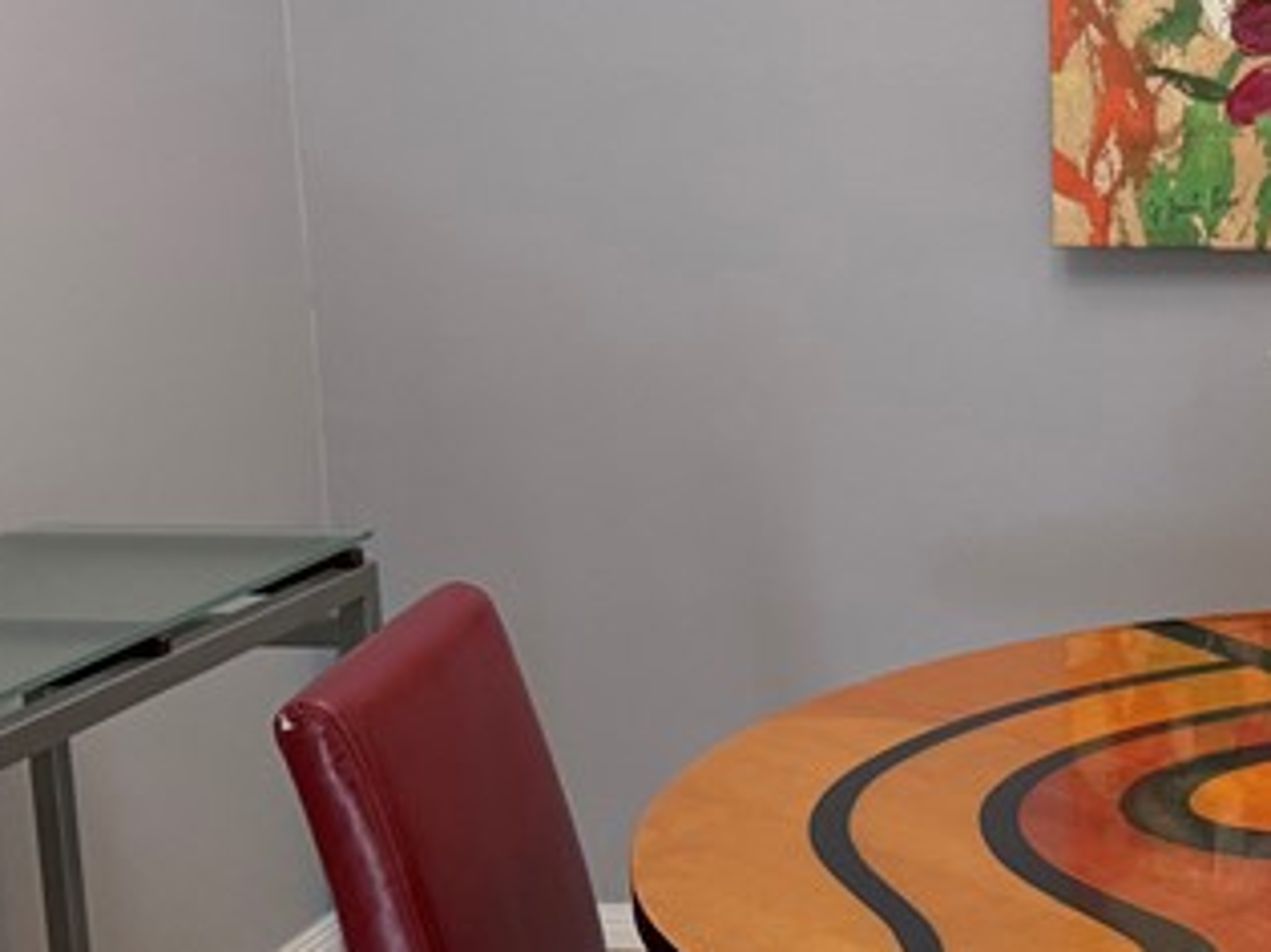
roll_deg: +1.1
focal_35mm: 78
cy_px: 472
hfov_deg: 23.9
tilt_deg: -11.2
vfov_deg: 18.9
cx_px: 1295
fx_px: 2863
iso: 250
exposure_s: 1/120
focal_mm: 6.76
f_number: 1.78
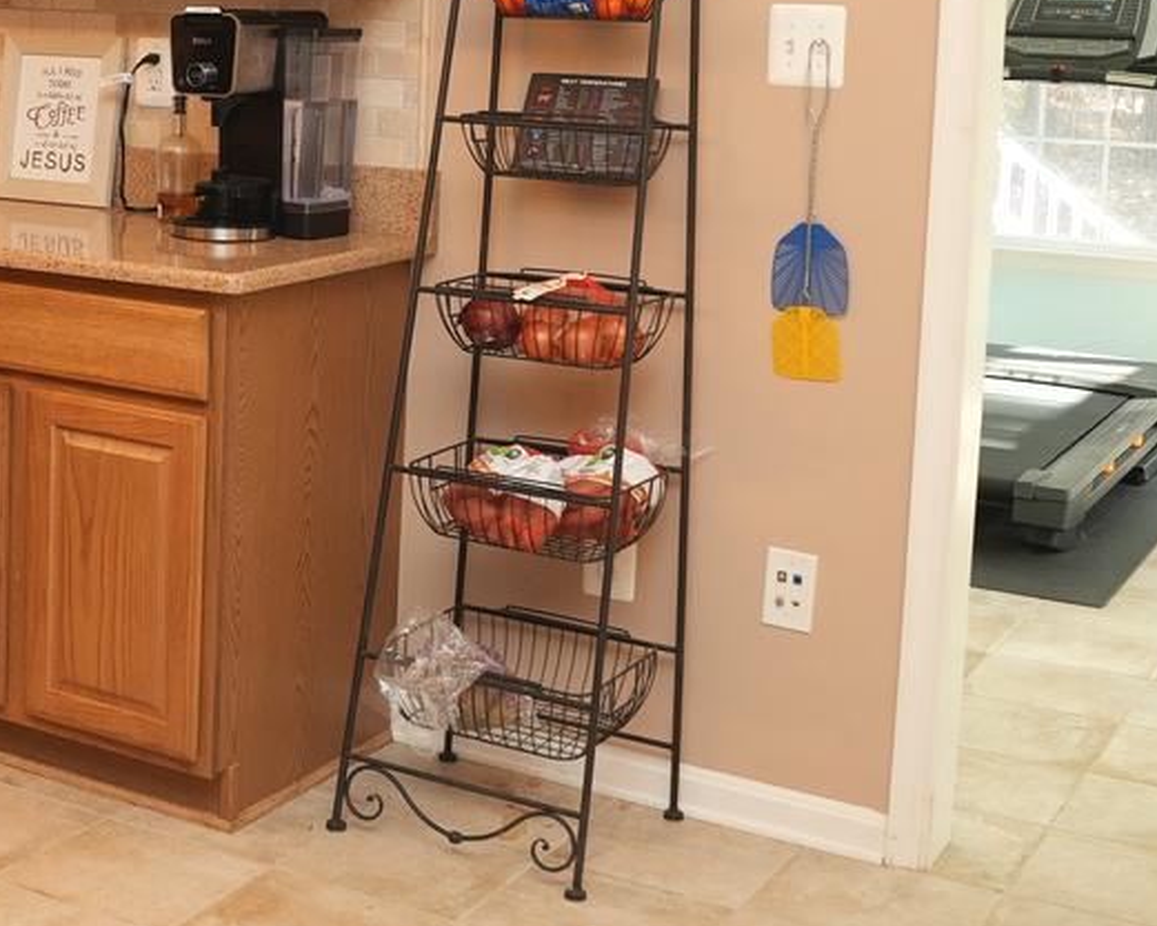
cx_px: 44
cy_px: 168
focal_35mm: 59
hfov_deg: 30.1
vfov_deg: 25.3
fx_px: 2021
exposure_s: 1/60
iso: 320
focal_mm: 16
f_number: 2.8
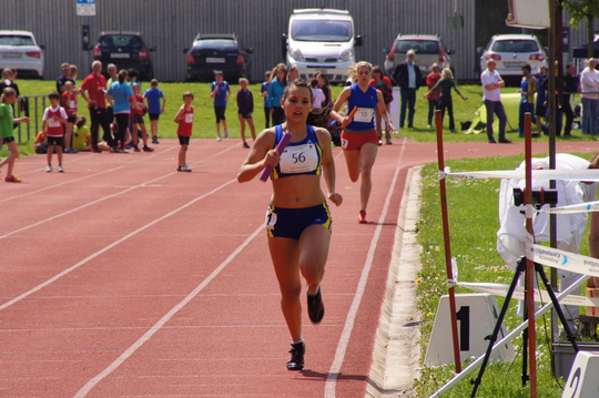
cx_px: 300
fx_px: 6234
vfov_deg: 3.7
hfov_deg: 5.5
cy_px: 199
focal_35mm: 375
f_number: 13
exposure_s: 1/160
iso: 100
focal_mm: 250
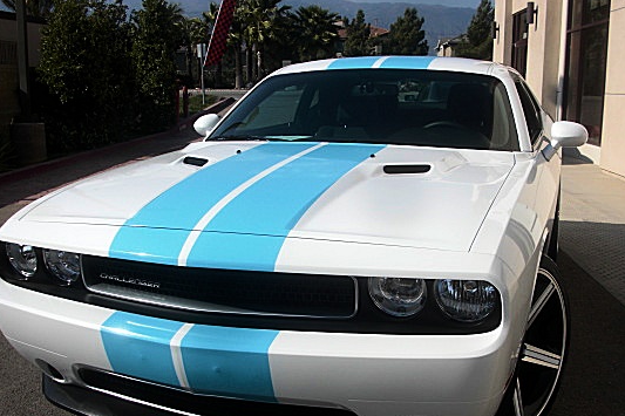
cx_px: 330
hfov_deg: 43.6
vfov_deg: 29.7
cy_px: 255
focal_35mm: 45
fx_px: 781
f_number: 7.9
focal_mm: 6.3
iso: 50
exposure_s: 1/200
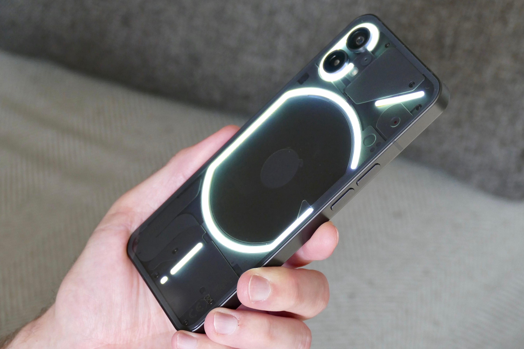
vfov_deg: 11.2
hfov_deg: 16.8
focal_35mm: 122
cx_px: 262
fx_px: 1776
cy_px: 174
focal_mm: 44.41
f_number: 4
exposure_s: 1/100
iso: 640
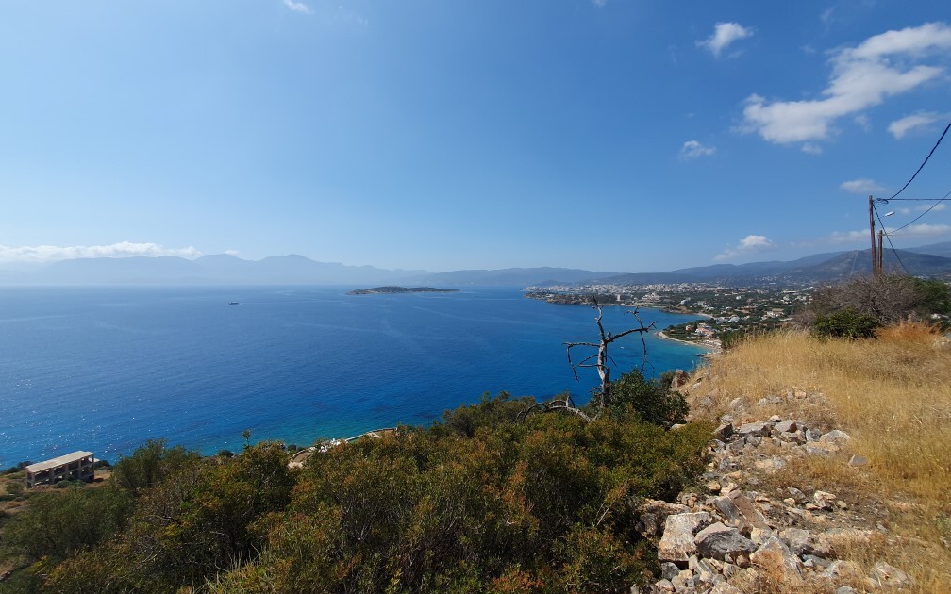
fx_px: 363
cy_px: 289
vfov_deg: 78.6
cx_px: 482
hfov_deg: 105.3
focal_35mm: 14
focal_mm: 1.8
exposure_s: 1/1716
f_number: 2.2
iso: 50
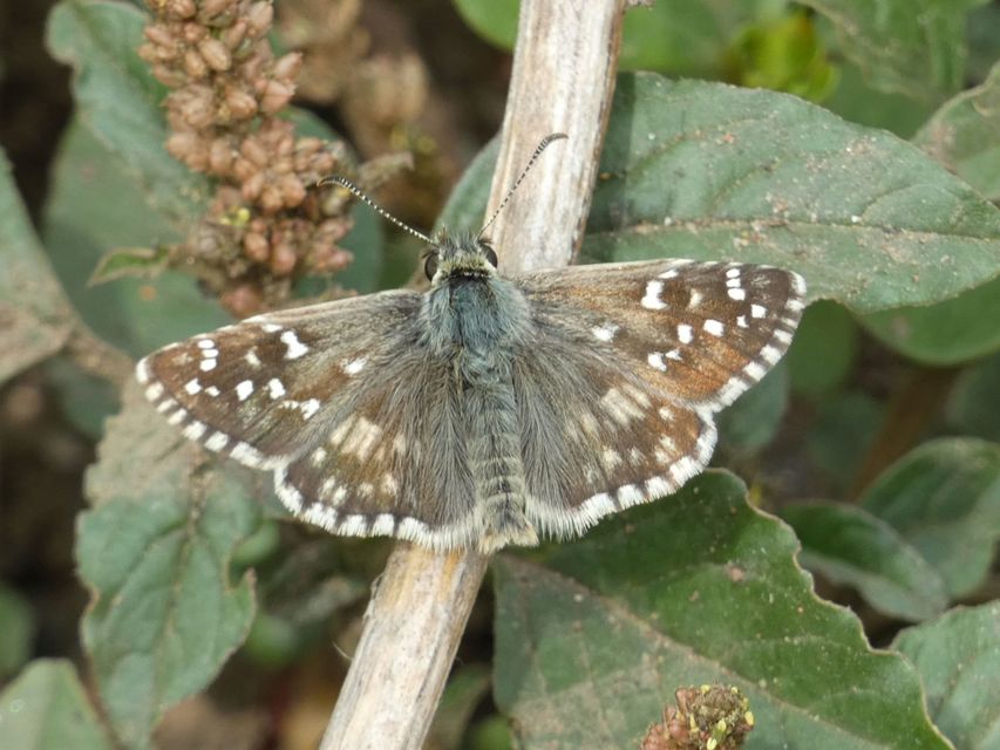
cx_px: 500
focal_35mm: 484
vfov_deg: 3.1
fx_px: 13984
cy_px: 375
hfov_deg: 4.1
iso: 100
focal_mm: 86.7
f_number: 5.6
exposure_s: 1/100
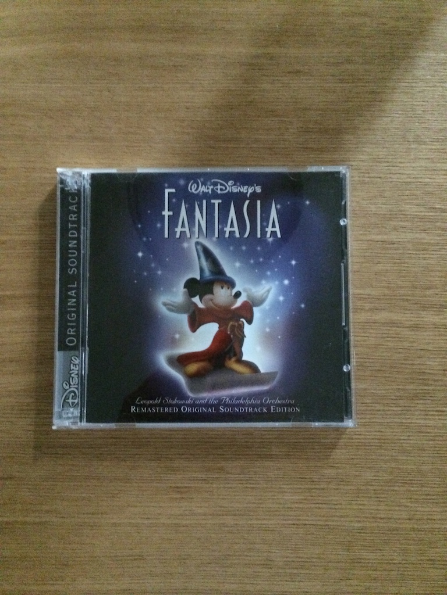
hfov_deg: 46.8
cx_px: 224
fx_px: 517
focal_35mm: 30
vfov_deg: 60.0
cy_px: 298
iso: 2000
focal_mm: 4.12
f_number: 2.2
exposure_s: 1/15
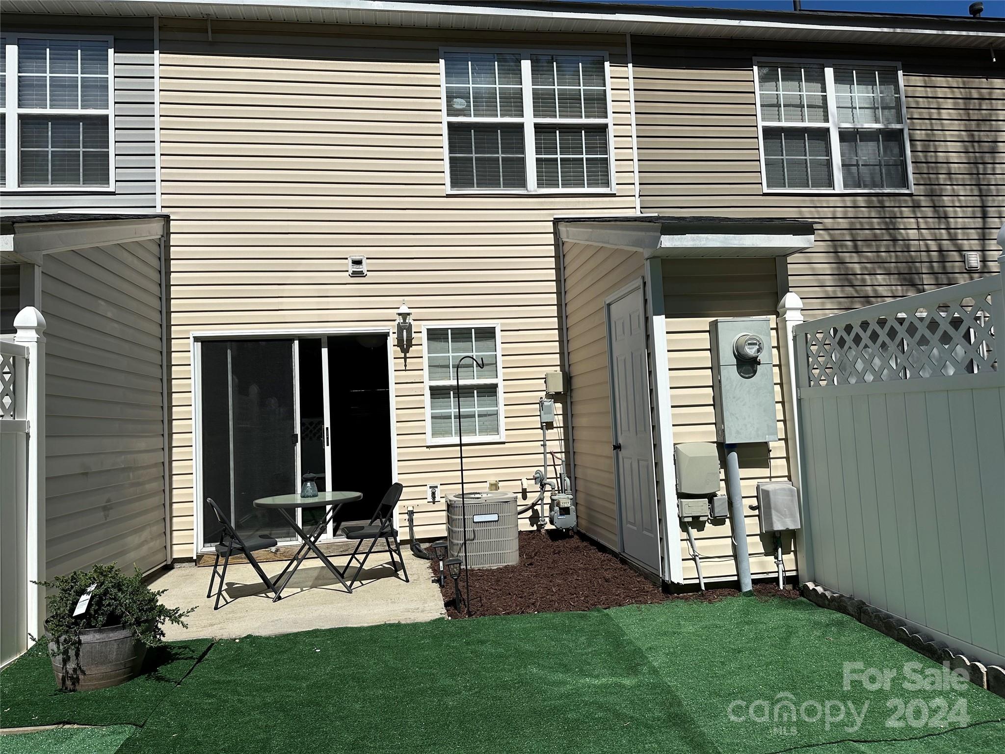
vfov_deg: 56.8
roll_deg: +2.5
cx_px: 502
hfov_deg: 71.6
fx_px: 697
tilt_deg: +4.0
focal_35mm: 24
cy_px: 377
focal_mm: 6.86
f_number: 1.78
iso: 80
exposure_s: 1/12048
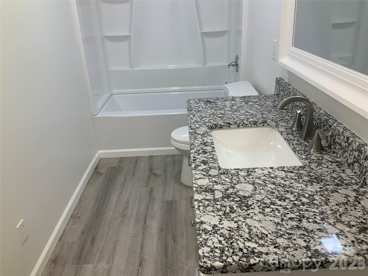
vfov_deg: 48.2
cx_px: 184
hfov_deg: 61.7
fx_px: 308
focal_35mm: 29
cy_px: 138
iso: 40
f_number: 1.8
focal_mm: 3
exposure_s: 1/60
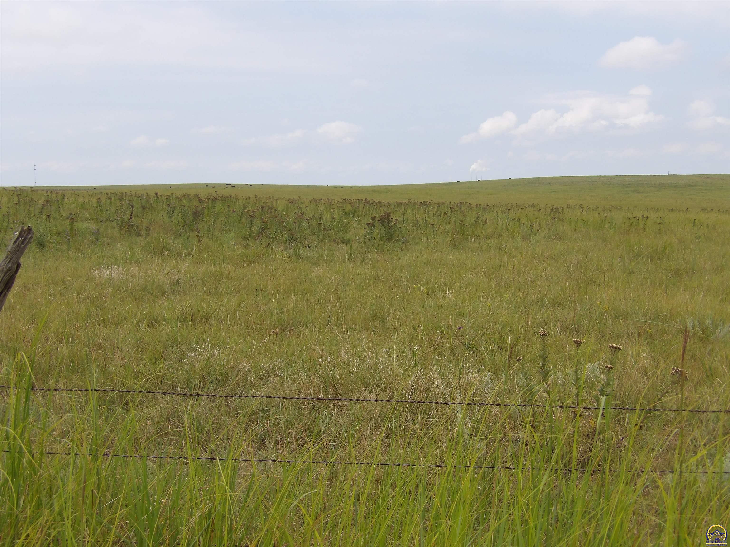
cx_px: 365
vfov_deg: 27.5
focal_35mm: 53
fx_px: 1118
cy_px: 274
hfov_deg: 36.2
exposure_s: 1/762
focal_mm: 9.5
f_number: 3.9
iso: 100
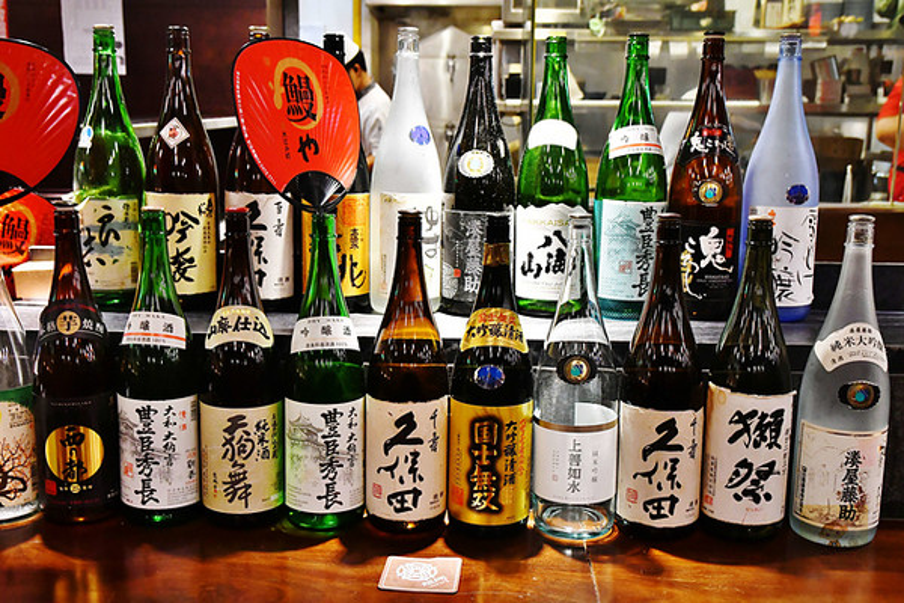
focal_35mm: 44
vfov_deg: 30.8
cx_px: 452
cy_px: 302
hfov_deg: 45.0
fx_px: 1092
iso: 1600
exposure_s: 1/50
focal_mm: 29
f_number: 5.6
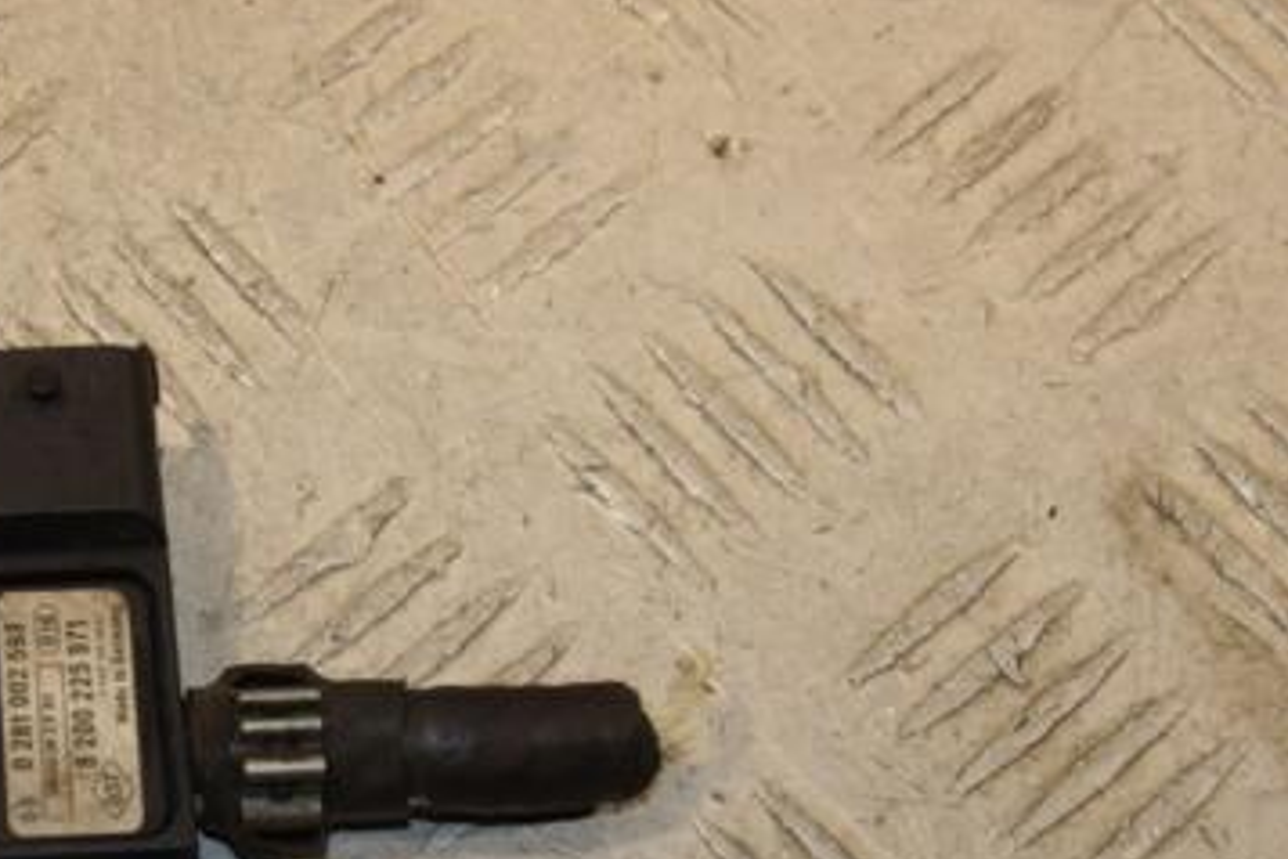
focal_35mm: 131
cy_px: 679
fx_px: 4687
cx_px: 220
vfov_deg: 10.4
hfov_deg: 15.5
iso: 800
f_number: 9
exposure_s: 1/200
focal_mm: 52
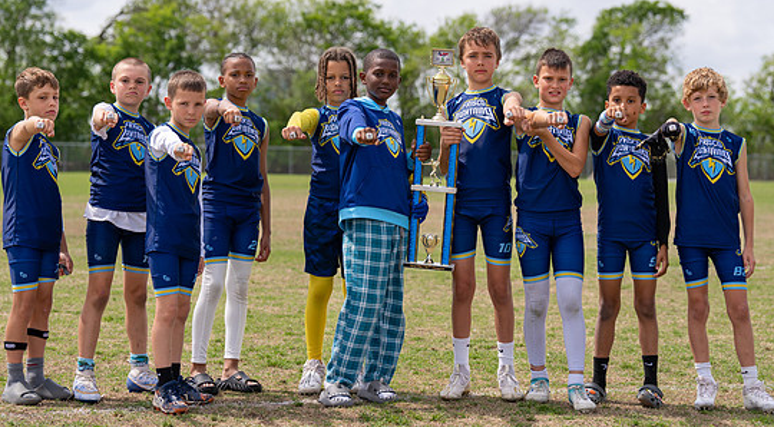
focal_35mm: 101
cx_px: 399
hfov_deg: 21.2
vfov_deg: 11.8
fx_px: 2063
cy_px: 198
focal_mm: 84
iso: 100
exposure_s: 1/1000
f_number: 3.5
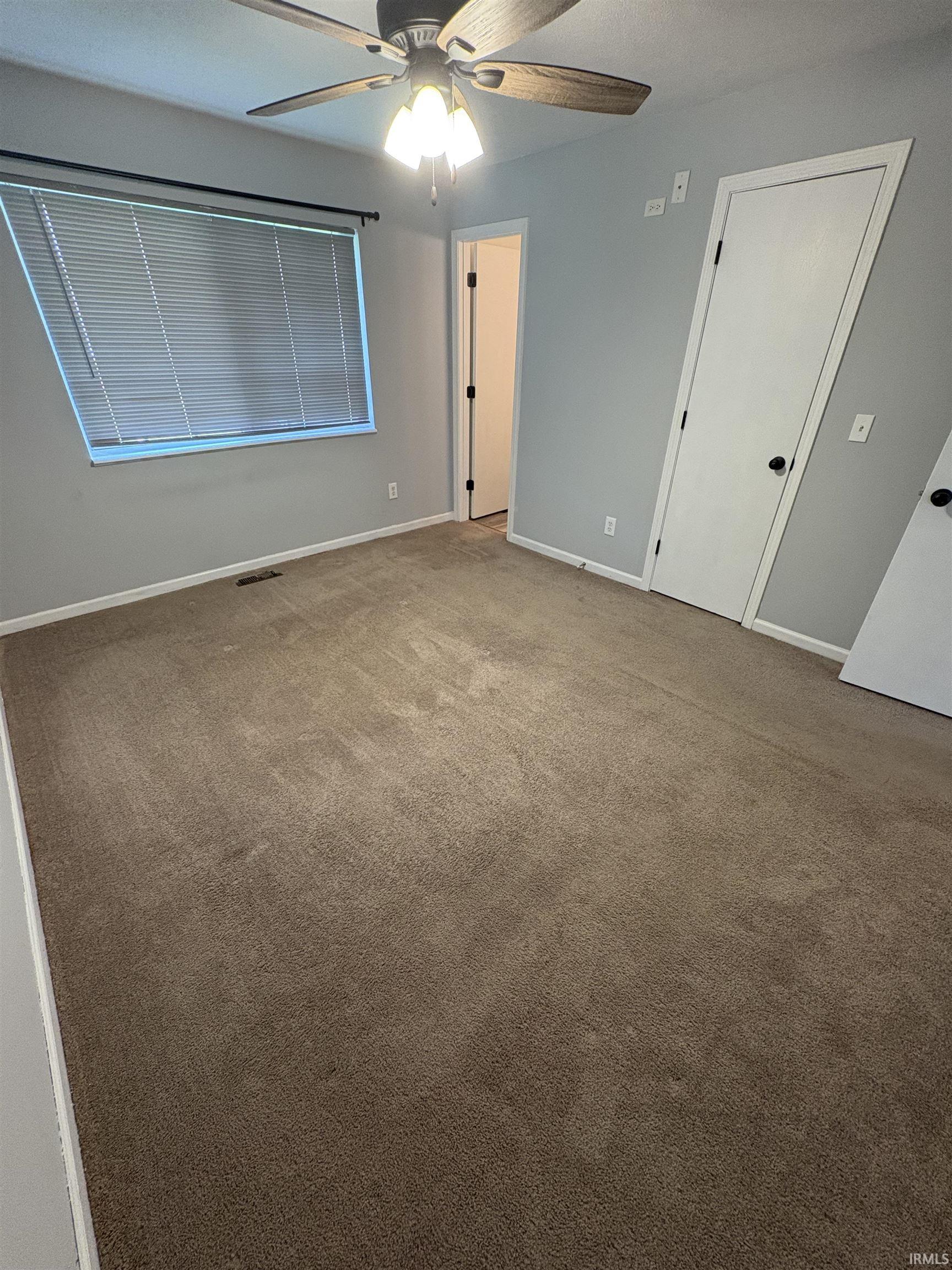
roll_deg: -0.2
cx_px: 476
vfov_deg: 102.1
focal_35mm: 14
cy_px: 635
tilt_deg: -29.8
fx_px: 513
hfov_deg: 85.7
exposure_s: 1/60
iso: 320
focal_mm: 2.22
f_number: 2.2
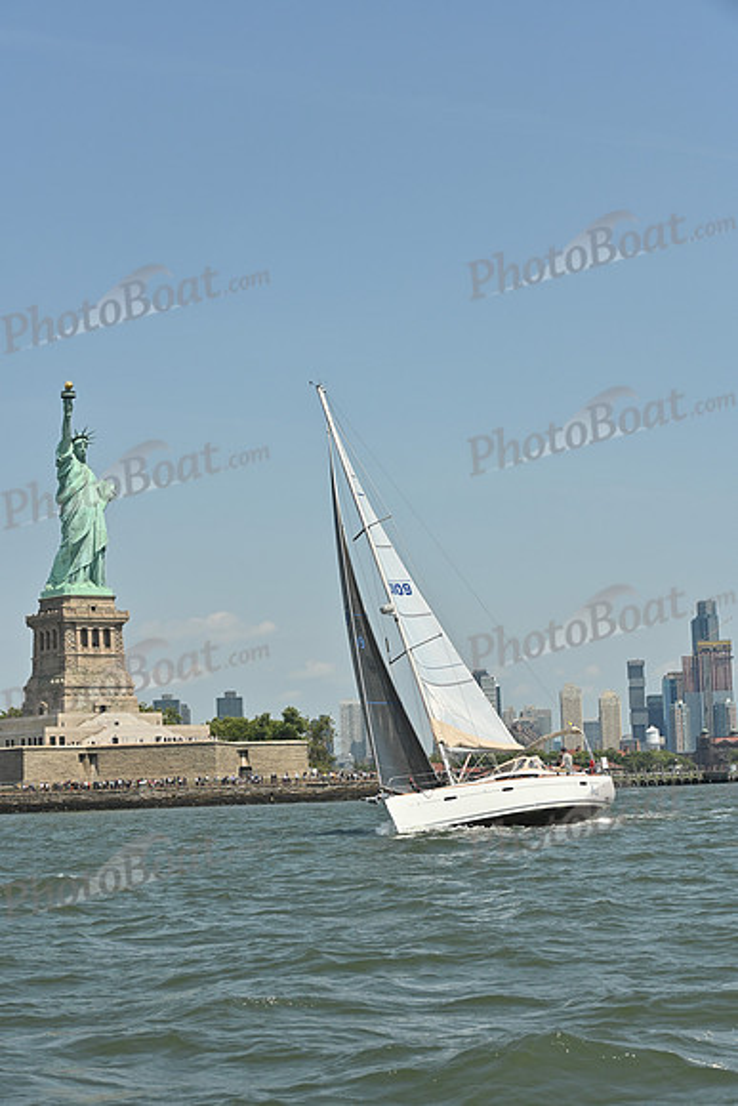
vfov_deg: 28.8
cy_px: 553
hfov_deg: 19.5
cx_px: 369
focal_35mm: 70
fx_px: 2151
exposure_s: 1/1250
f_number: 9
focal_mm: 70
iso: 320
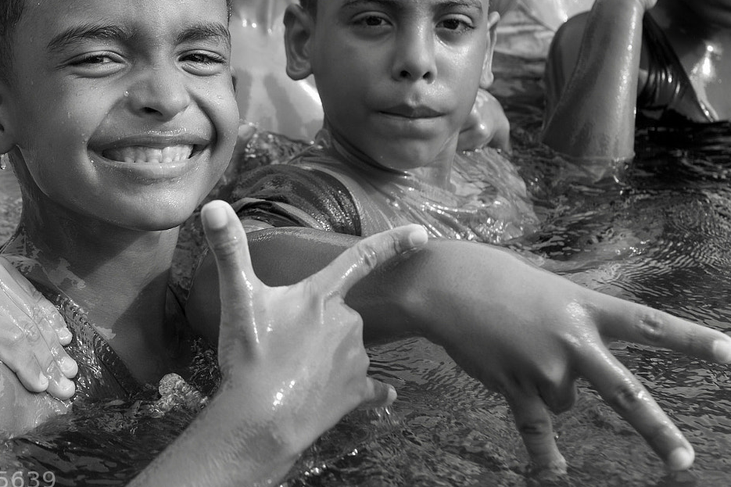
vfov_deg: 20.8
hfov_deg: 30.8
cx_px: 272
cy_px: 125
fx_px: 1320
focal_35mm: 65
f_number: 7.1
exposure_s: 1/400
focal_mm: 38
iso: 200
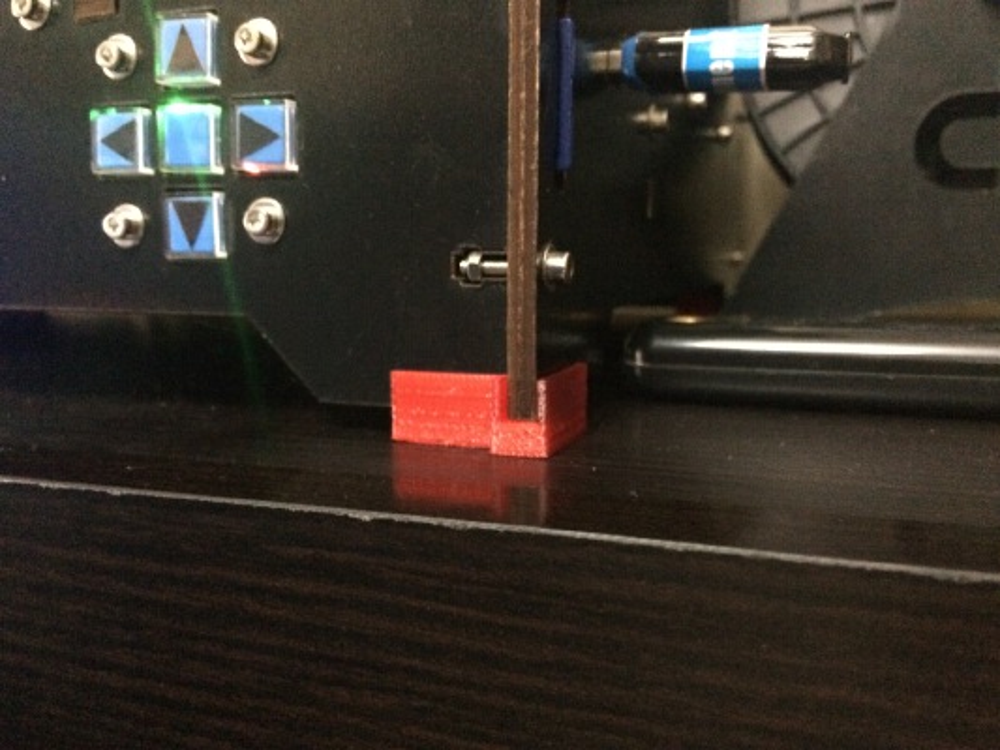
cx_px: 500
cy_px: 375
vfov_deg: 48.2
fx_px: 838
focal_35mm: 29
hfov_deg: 61.6
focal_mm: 4.15
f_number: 2.2
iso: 1600
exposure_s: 1/15
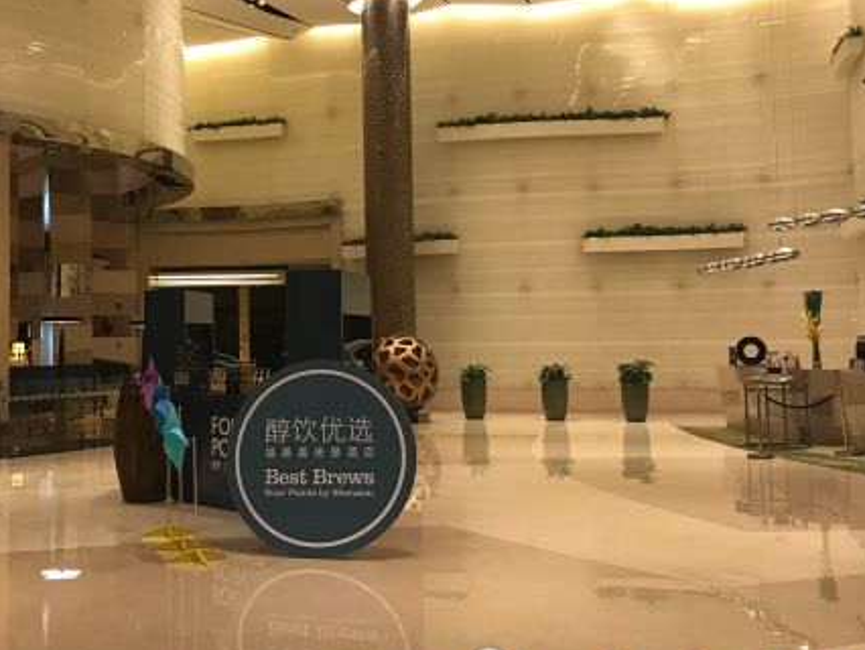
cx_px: 252
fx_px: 1150
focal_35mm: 46
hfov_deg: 40.4
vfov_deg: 31.5
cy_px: 269
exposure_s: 1/17
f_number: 1.8
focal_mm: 3.99
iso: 40
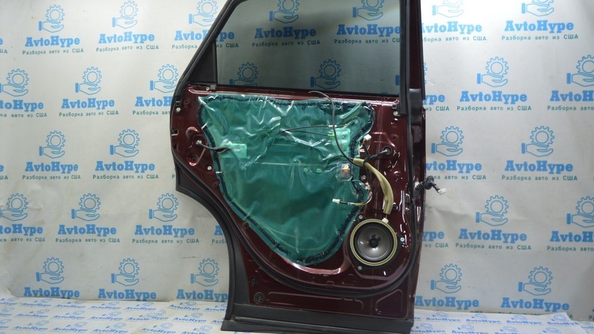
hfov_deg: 66.1
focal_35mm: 29
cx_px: 296
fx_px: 457
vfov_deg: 40.2
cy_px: 159
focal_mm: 18
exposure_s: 1/40
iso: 400
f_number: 3.5
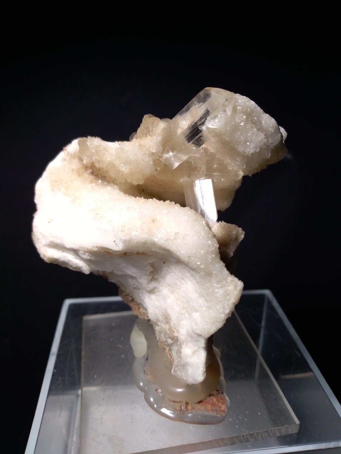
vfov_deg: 67.3
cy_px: 227
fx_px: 341
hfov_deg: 53.1
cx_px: 170
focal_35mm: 26
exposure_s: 1/50
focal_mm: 3.54
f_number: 2
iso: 104
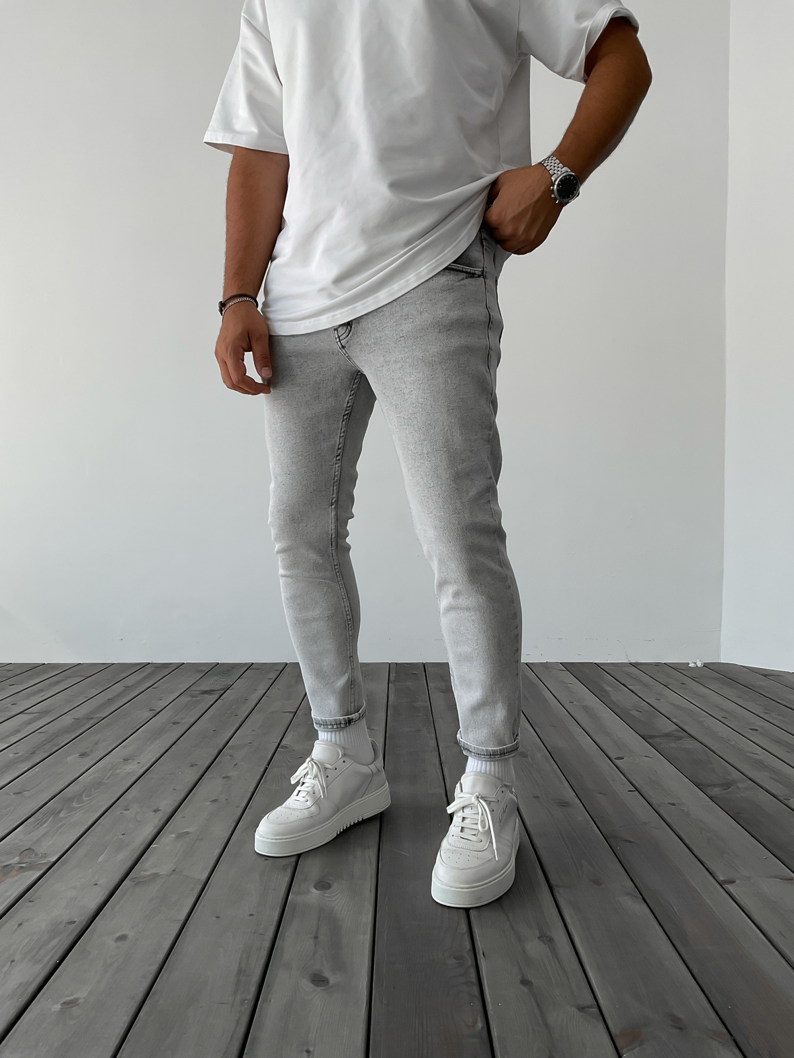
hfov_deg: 48.2
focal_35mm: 29
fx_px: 887
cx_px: 397
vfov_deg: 61.7
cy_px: 529
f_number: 1.8
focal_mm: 3
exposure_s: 1/200
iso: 16
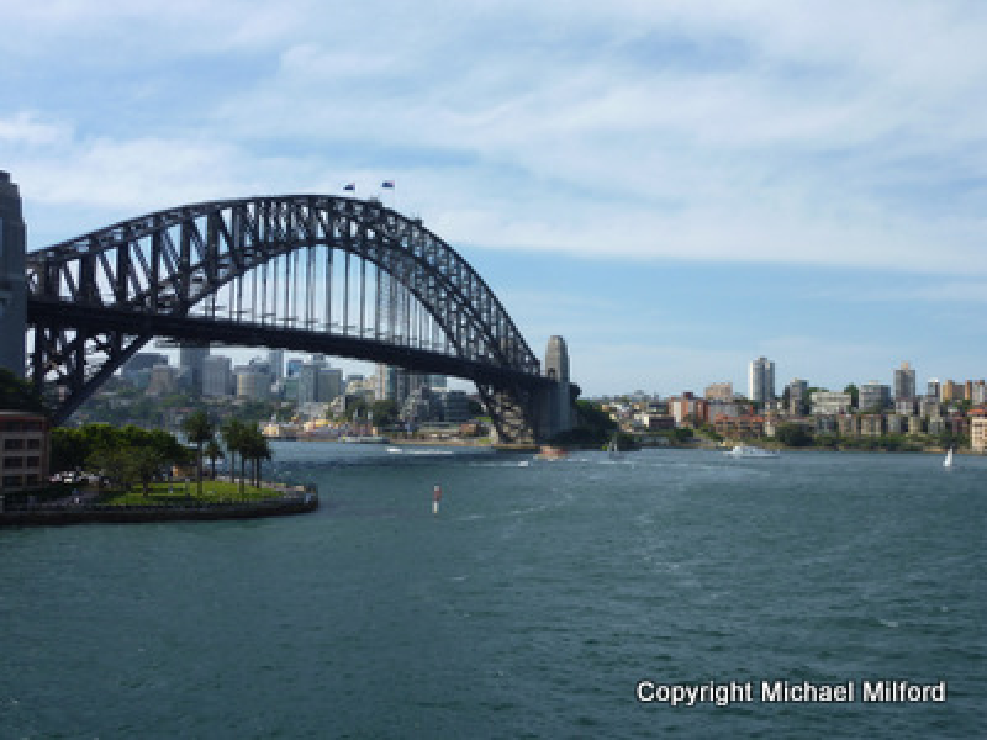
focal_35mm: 35
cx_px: 494
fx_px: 998
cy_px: 370
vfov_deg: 40.7
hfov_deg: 52.6
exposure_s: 1/500
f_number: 5
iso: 80
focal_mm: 5.7
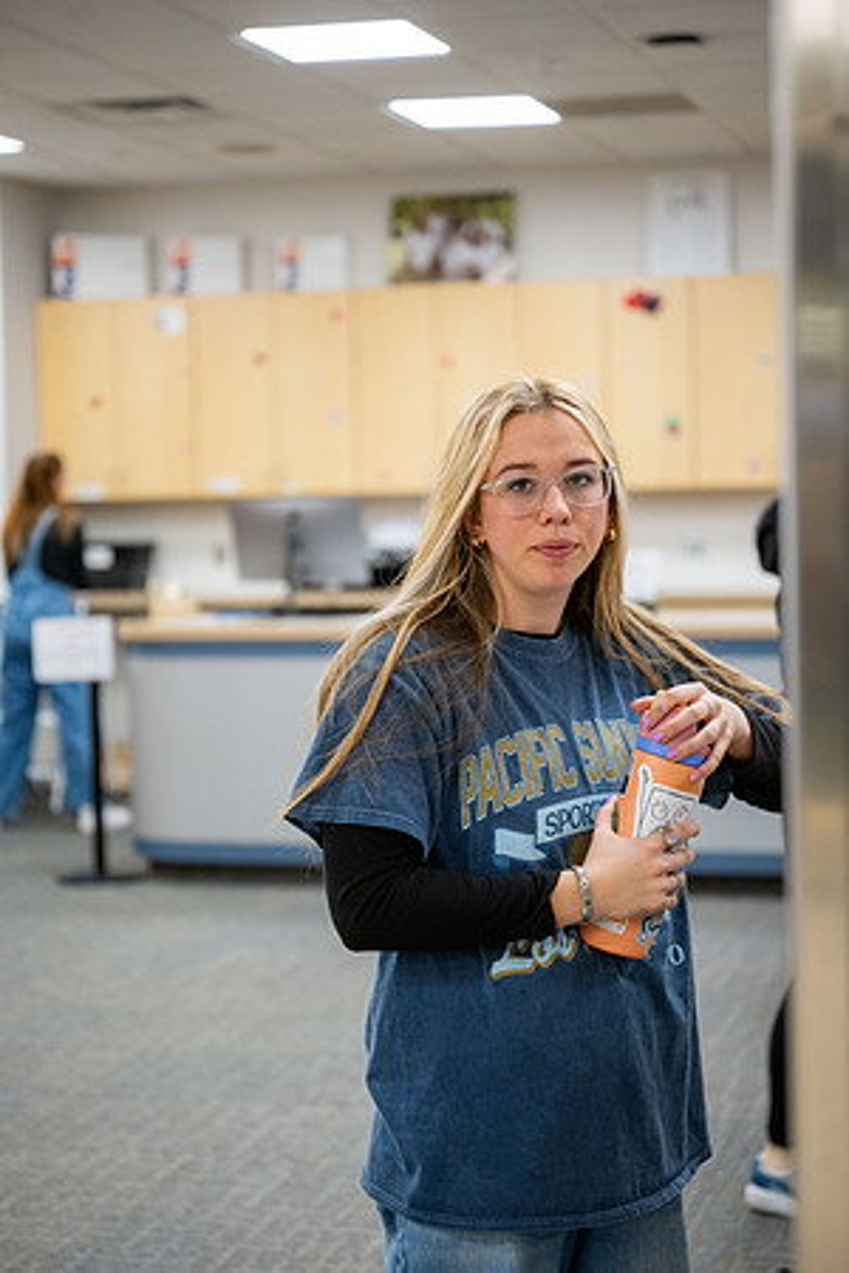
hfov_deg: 19.5
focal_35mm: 70
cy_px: 636
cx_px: 424
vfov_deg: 28.8
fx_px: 2476
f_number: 3.2
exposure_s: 1/250
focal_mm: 70
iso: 640
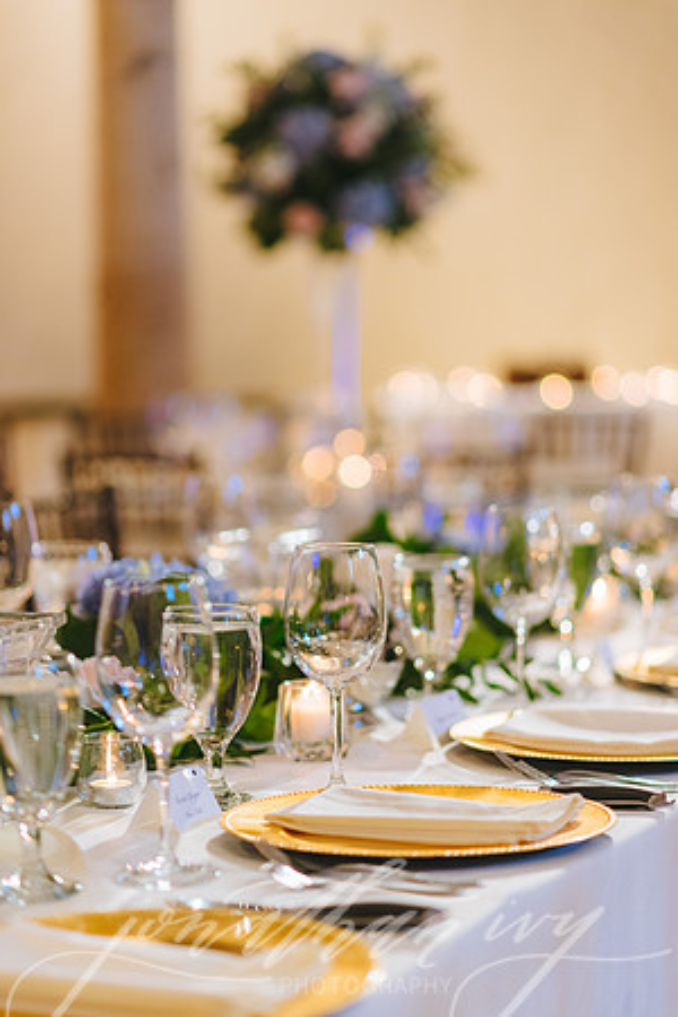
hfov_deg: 16.1
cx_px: 339
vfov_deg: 23.9
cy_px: 508
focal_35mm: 85
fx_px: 2401
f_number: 2
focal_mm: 85
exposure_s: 1/125
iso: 1600
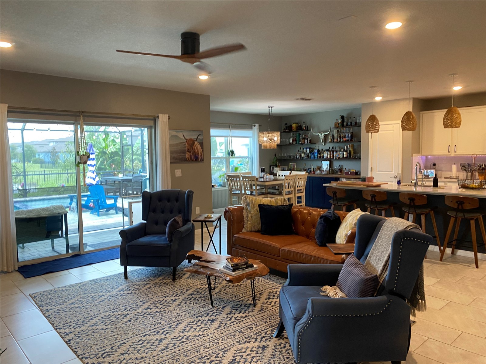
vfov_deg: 53.1
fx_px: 365
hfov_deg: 67.3
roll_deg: +1.6
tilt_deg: -4.3
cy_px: 182
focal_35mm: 26
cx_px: 243
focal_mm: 4.25
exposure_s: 1/60
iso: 125
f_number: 1.8
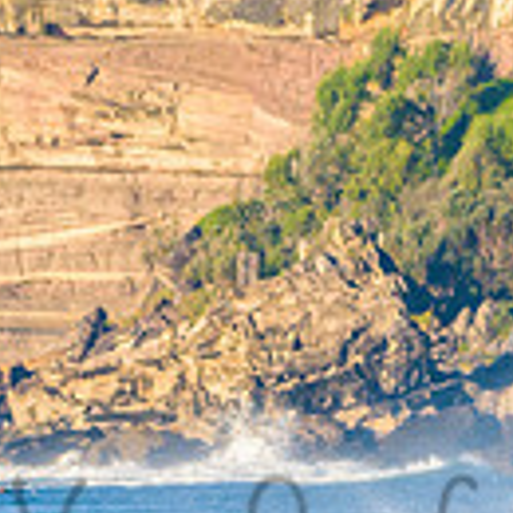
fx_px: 15509
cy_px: 666
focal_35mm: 925
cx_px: 666
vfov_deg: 1.9
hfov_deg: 1.9
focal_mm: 200
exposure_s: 1/2000
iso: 400
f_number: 5.6
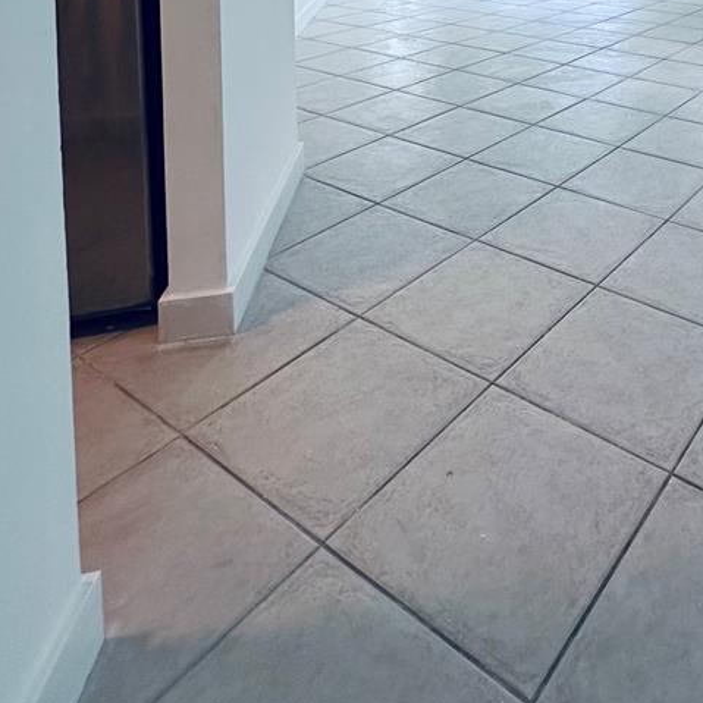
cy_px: -78
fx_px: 712
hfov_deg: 48.3
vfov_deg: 41.4
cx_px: 600
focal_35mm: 31
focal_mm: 2.22
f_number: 2.2
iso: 80
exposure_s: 1/120
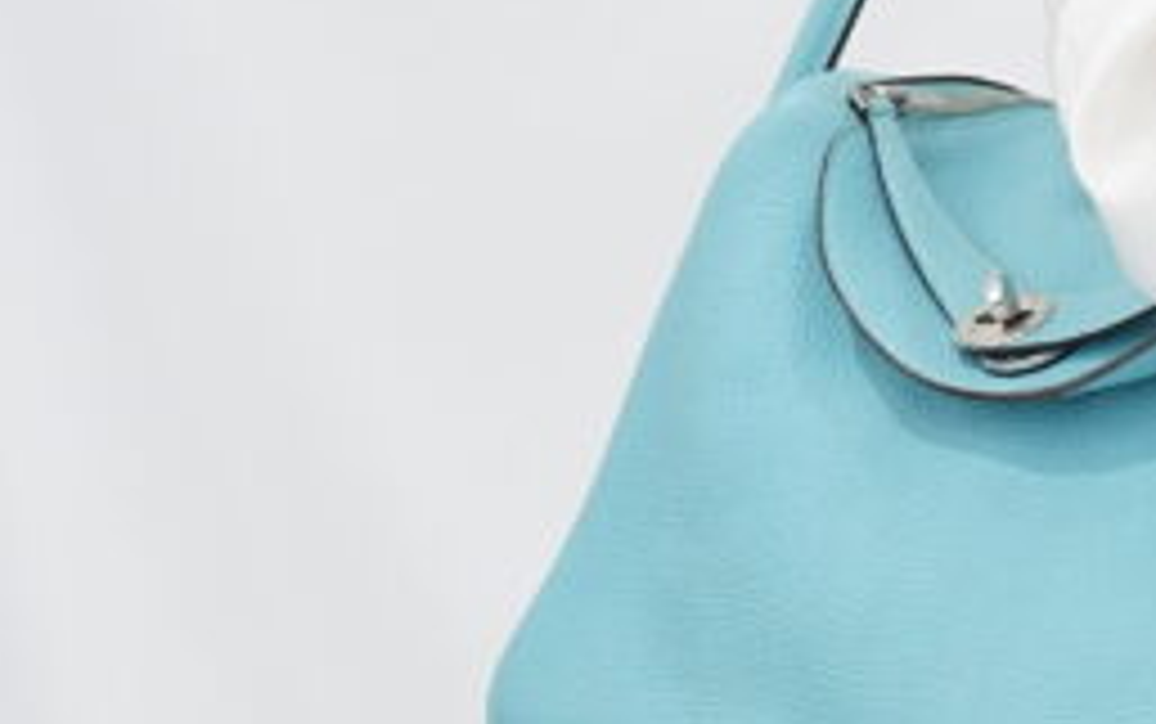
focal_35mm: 203
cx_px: 1500
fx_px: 6400
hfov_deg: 10.1
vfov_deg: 6.4
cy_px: 989
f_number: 6.3
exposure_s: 1/10
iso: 640
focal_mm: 50
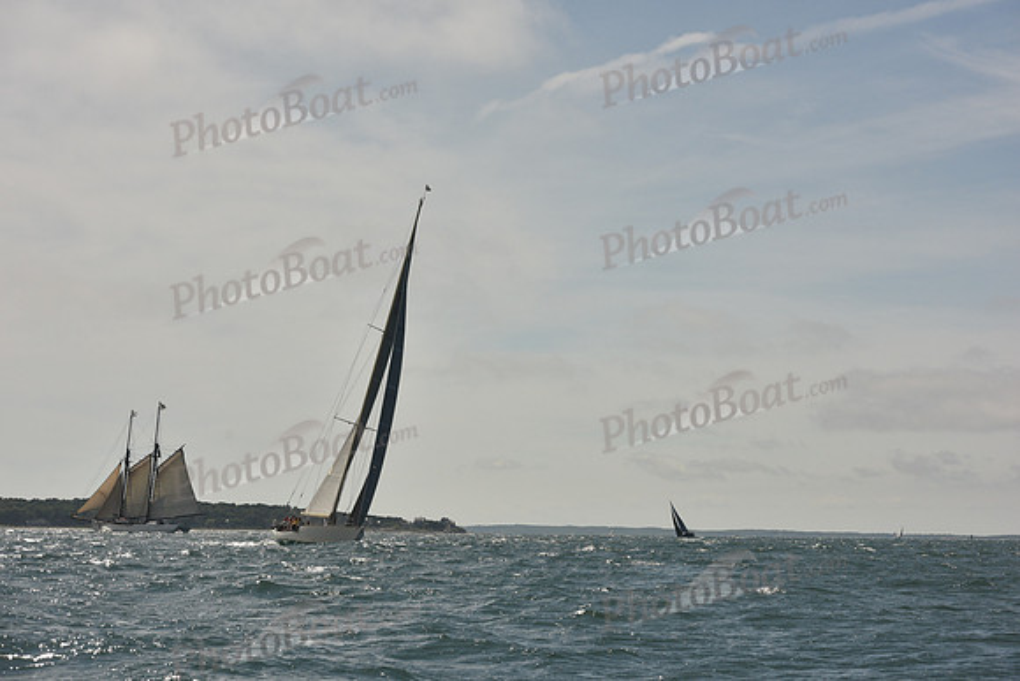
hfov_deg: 23.9
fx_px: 2409
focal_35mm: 85
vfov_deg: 16.1
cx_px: 510
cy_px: 340
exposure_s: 1/1600
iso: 320
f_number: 7.1
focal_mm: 85
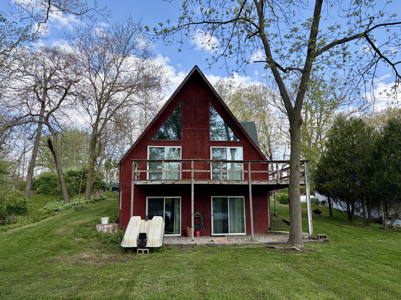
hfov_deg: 67.3
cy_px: 150
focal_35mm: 26
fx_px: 301
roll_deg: +0.7
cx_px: 200
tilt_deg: +10.5
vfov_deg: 53.1
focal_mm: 5.96
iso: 50
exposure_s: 1/1135
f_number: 1.6
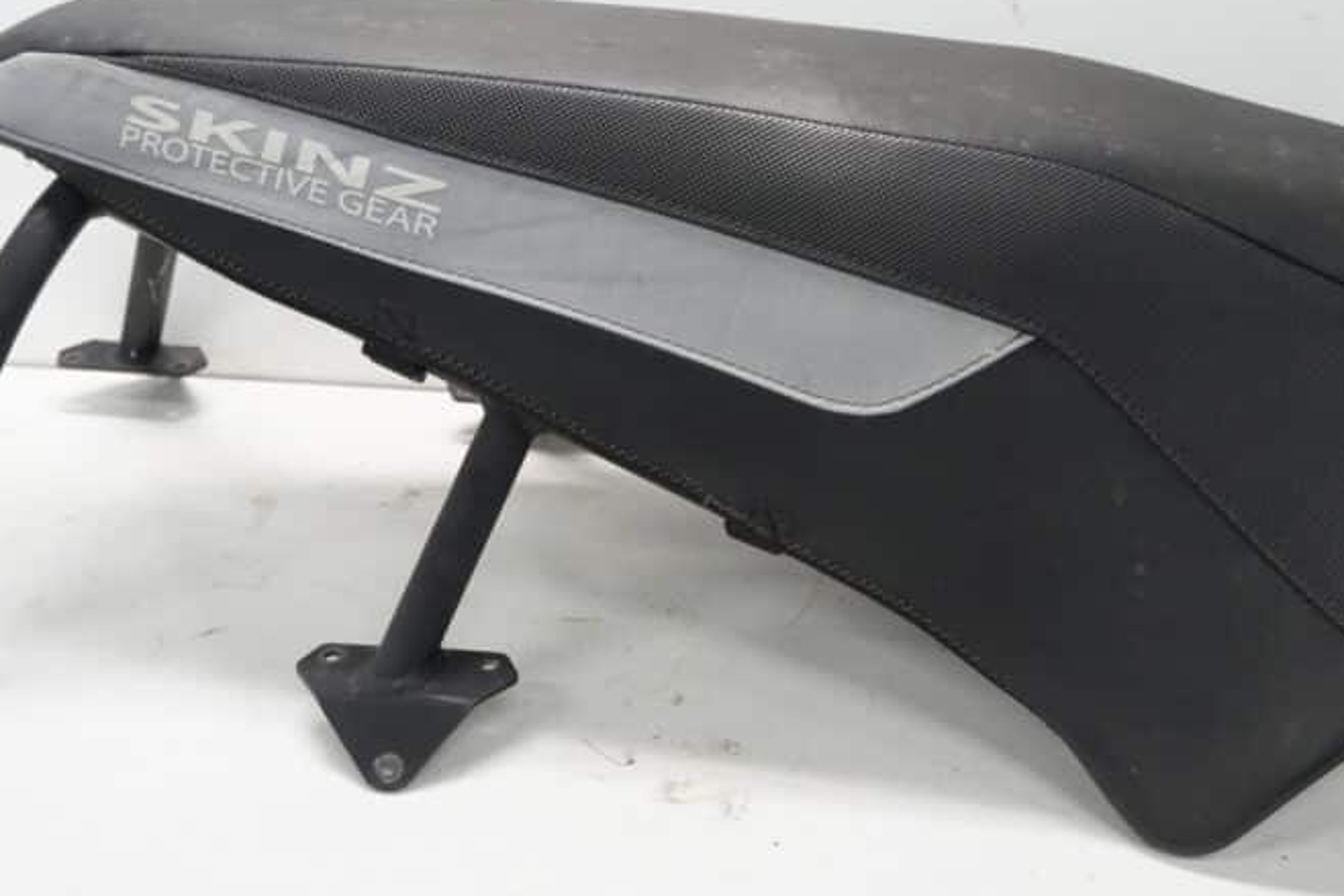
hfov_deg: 46.3
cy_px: 424
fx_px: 1568
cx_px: 735
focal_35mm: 42
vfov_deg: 31.9
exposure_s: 1/60
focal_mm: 18
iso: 320
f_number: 4
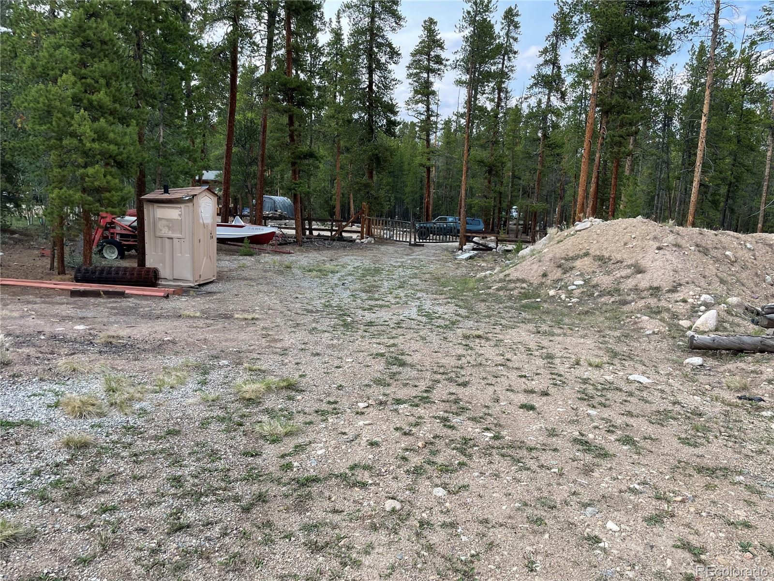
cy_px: 290
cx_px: 387
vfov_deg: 53.1
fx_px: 581
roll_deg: -0.5
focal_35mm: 26
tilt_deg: -9.0
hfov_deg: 67.3
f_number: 1.6
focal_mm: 4.2
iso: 32
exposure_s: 1/764
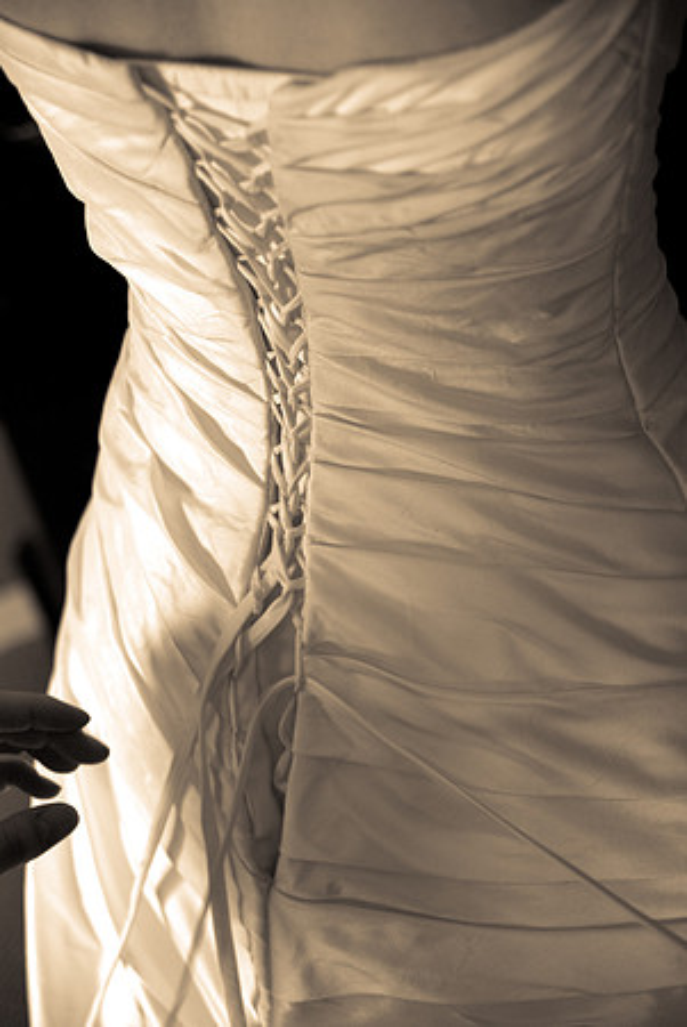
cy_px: 514
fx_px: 2142
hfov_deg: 18.2
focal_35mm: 75
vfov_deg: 27.0
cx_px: 344
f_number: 2.8
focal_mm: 50
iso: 800
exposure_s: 1/100
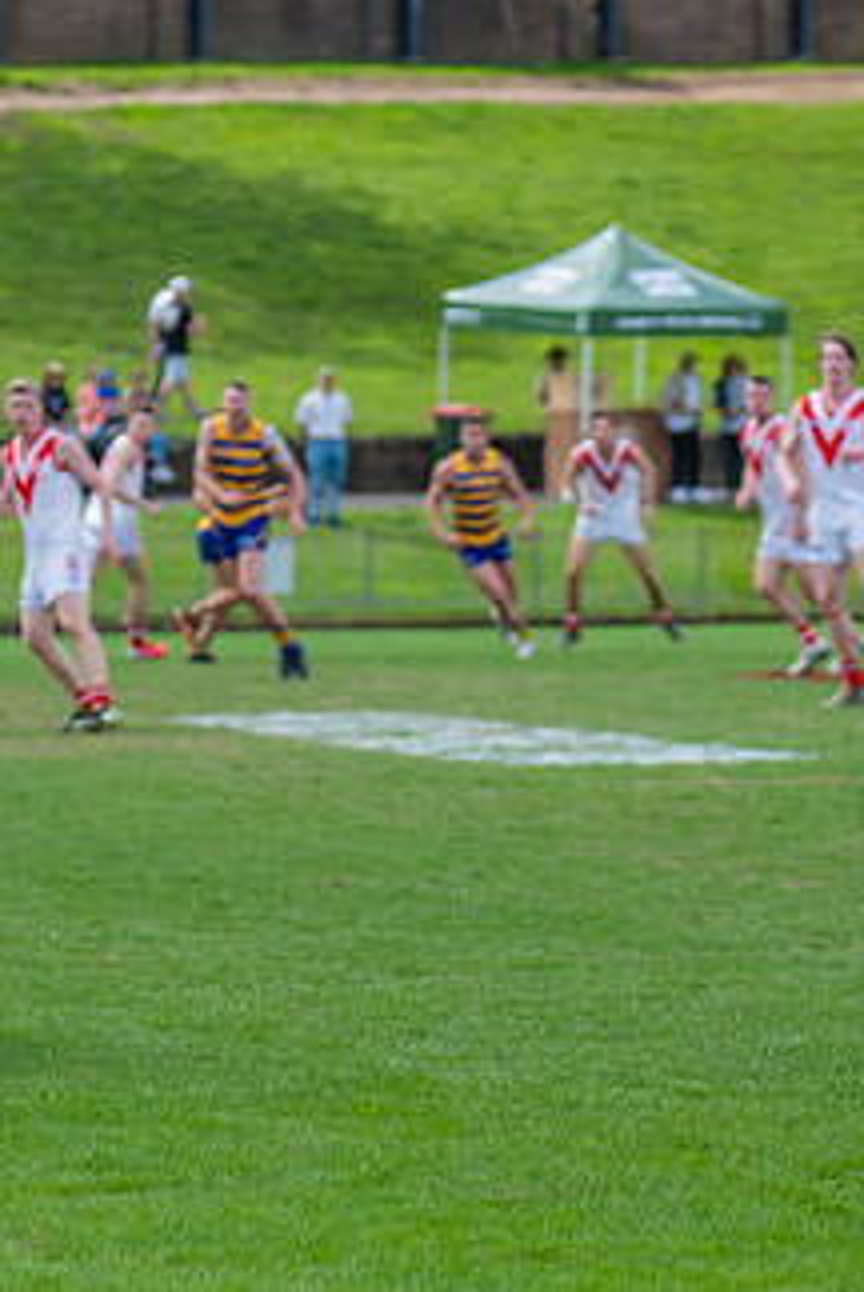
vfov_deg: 6.6
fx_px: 11279
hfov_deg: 4.4
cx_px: -181
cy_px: 617
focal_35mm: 314
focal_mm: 170
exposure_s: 1/1600
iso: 800
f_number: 5.6
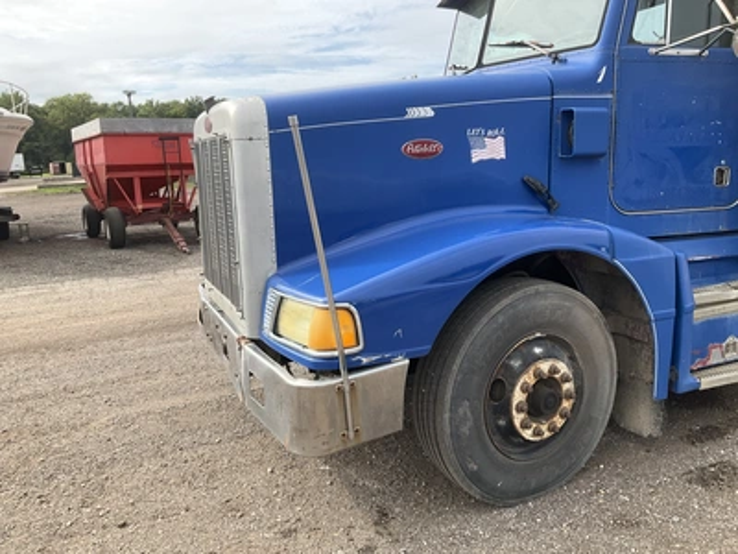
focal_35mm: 29
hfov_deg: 61.7
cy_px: 277
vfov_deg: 48.2
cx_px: 369
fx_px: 618
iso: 25
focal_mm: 3
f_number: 1.8
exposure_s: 1/1035
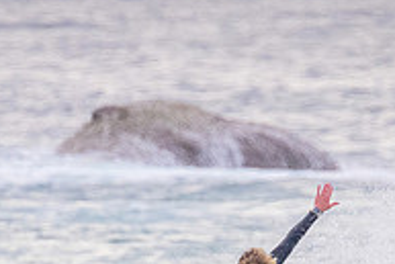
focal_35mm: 2405
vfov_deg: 0.6
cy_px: 365
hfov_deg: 0.9
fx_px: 26407
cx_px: 211
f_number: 11
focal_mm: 800
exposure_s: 1/1250
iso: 2200
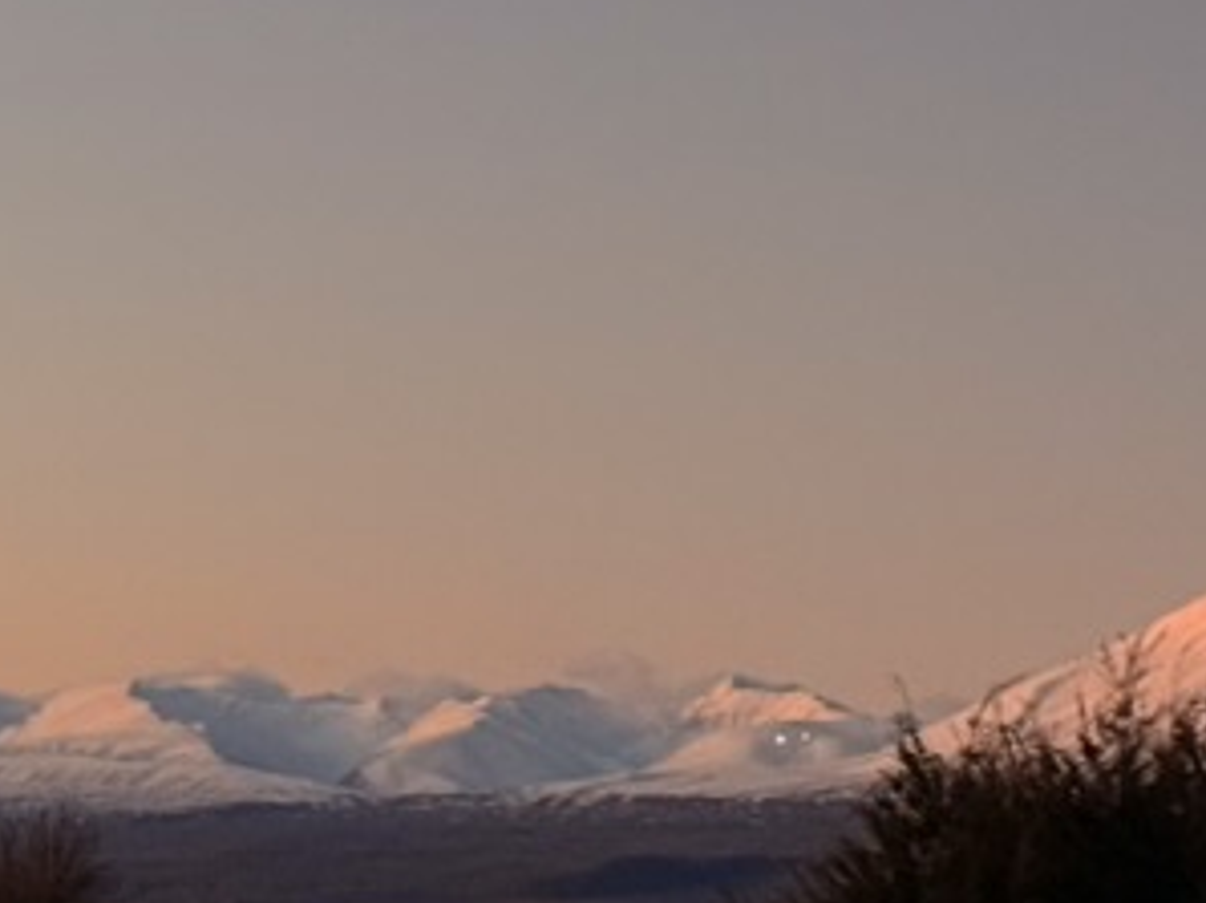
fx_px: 5744
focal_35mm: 165
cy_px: 688
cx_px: 862
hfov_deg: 12.0
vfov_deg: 9.0
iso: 800
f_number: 1.78
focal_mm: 6.76
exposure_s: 1/23
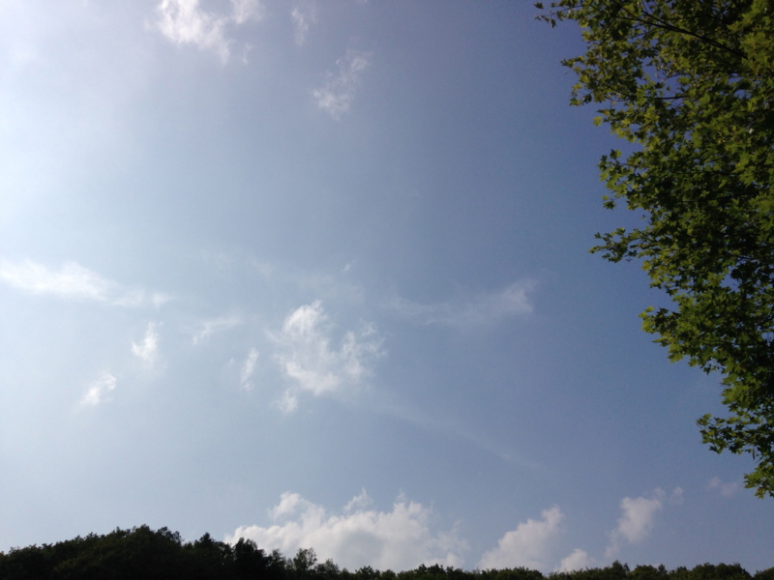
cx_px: 387
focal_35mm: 33
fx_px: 738
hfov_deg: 55.4
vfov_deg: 42.9
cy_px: 290
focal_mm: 4.12
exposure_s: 1/4525
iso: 50
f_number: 2.4
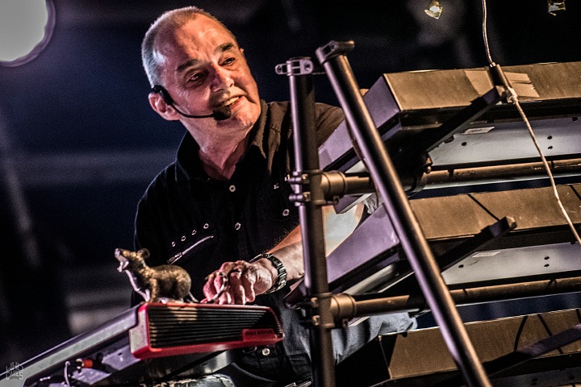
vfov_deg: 4.6
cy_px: 194
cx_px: 290
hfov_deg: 6.9
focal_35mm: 300
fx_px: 4841
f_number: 2.8
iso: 4000
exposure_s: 1/100
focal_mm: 200
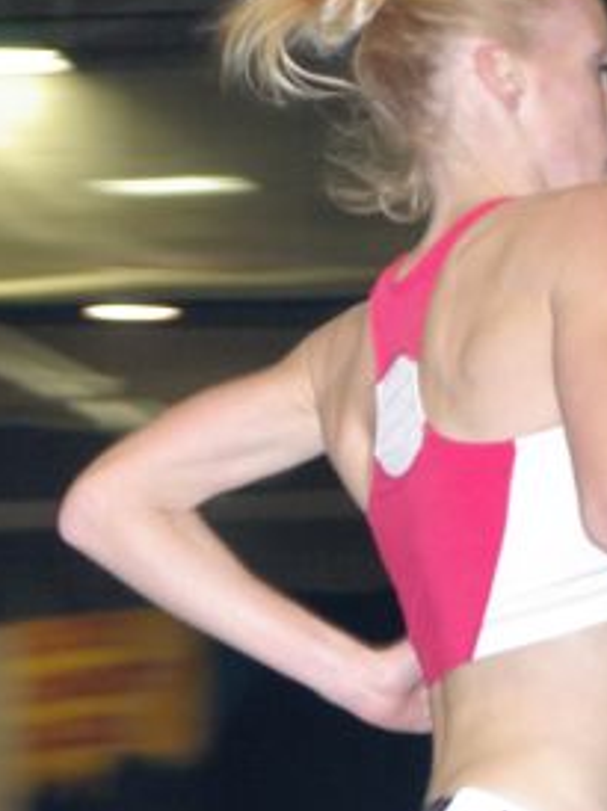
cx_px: 346
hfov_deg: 4.4
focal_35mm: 337
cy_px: 716
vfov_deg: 5.9
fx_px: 7891
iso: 800
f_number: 5.6
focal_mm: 80
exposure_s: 1/100
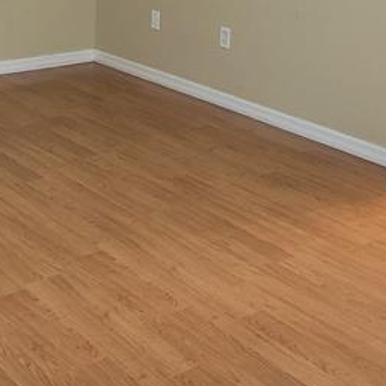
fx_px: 870
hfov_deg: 24.4
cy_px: -3
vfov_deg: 23.9
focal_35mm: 69
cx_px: 53
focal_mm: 5.4
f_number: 1.8
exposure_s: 1/13
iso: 125
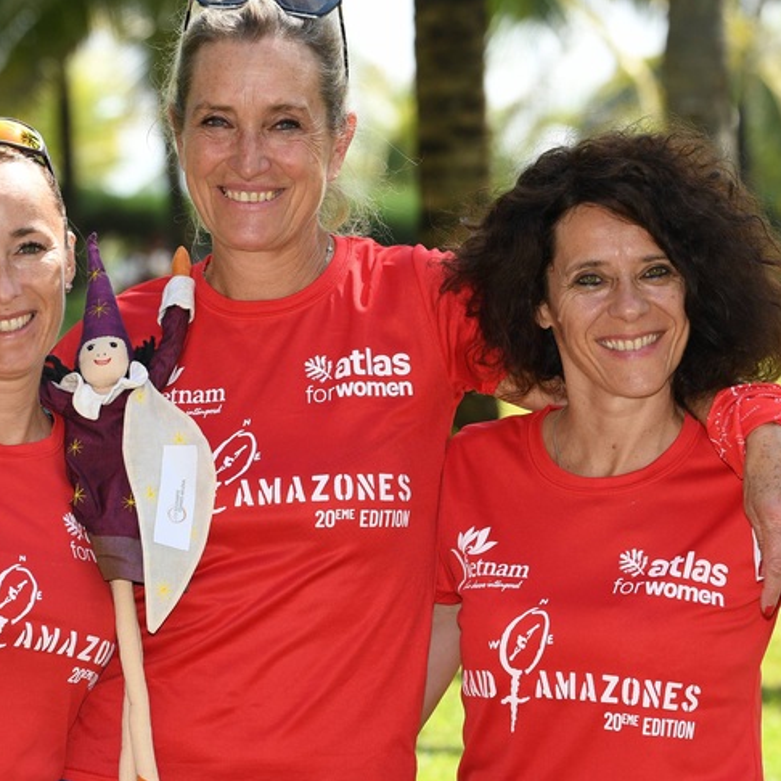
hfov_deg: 7.3
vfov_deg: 7.3
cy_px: 416
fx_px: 6152
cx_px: 286
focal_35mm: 241
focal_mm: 102
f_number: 4.5
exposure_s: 1/500
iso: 200
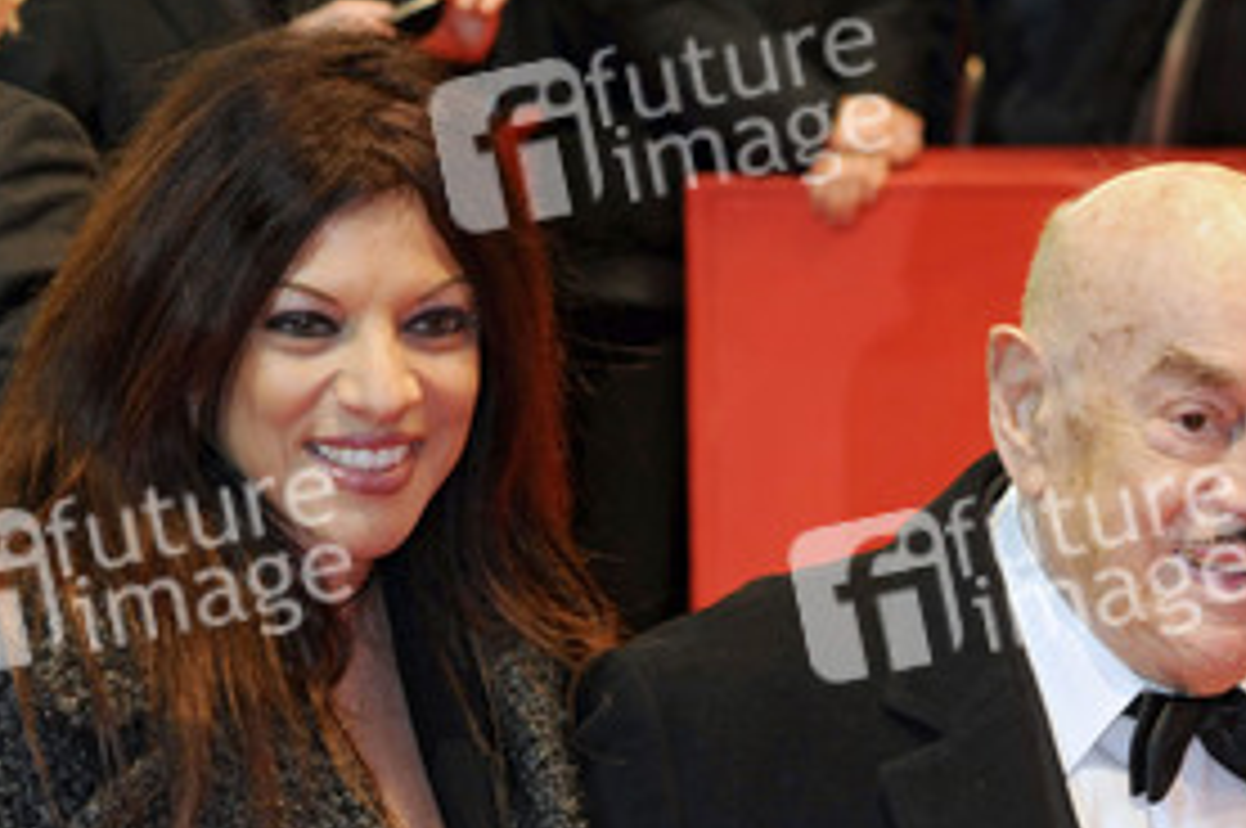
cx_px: 1005
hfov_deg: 13.5
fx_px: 5255
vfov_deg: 9.0
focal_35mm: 152
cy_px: 801
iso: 2000
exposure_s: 1/200
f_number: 5.6
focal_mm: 70
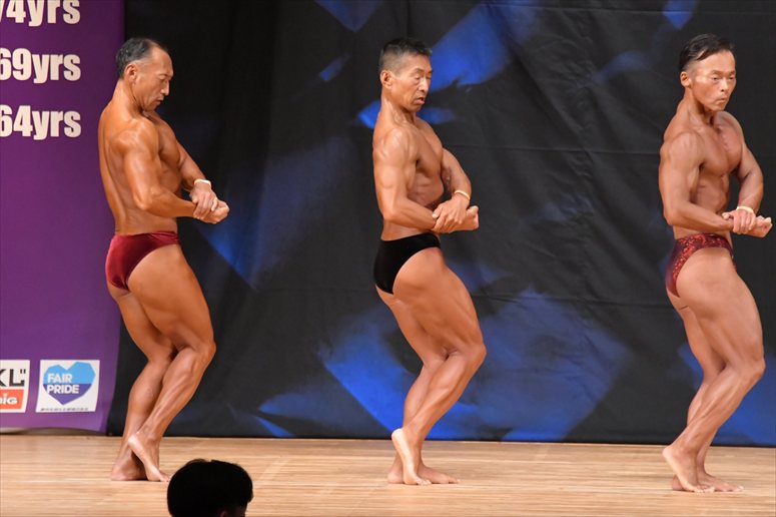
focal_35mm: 300
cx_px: 388
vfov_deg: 4.6
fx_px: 6464
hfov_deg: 6.9
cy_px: 258
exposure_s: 1/400
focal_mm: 200
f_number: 5.6
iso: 7200
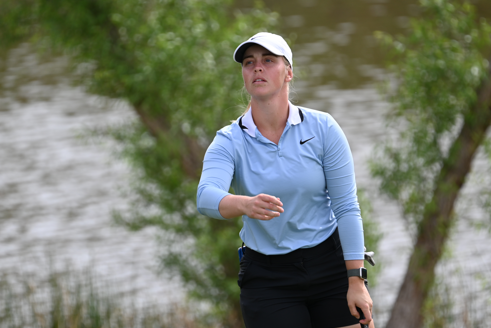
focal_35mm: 632
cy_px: 166
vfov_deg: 2.2
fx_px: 8619
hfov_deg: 3.3
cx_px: 247
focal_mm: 400
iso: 200
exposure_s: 1/640
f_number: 5.6
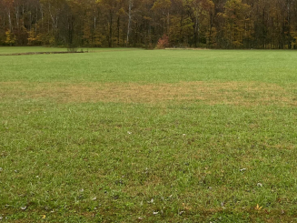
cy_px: 34
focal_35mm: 53
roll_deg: +0.5
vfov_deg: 26.8
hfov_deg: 34.5
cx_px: 258
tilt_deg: +0.5
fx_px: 455
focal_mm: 5.1
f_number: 1.6
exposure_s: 1/727
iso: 50
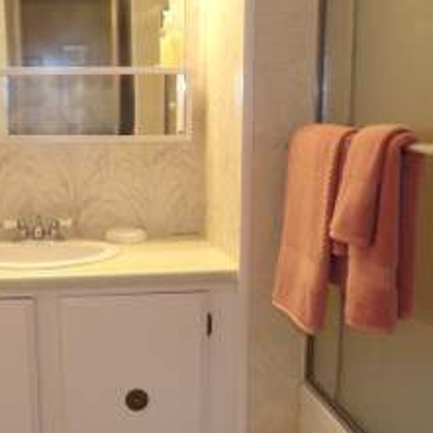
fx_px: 651
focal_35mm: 46
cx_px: 100
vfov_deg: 36.7
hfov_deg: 35.8
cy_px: 255
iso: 200
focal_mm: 4.3
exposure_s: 1/33
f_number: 3.2
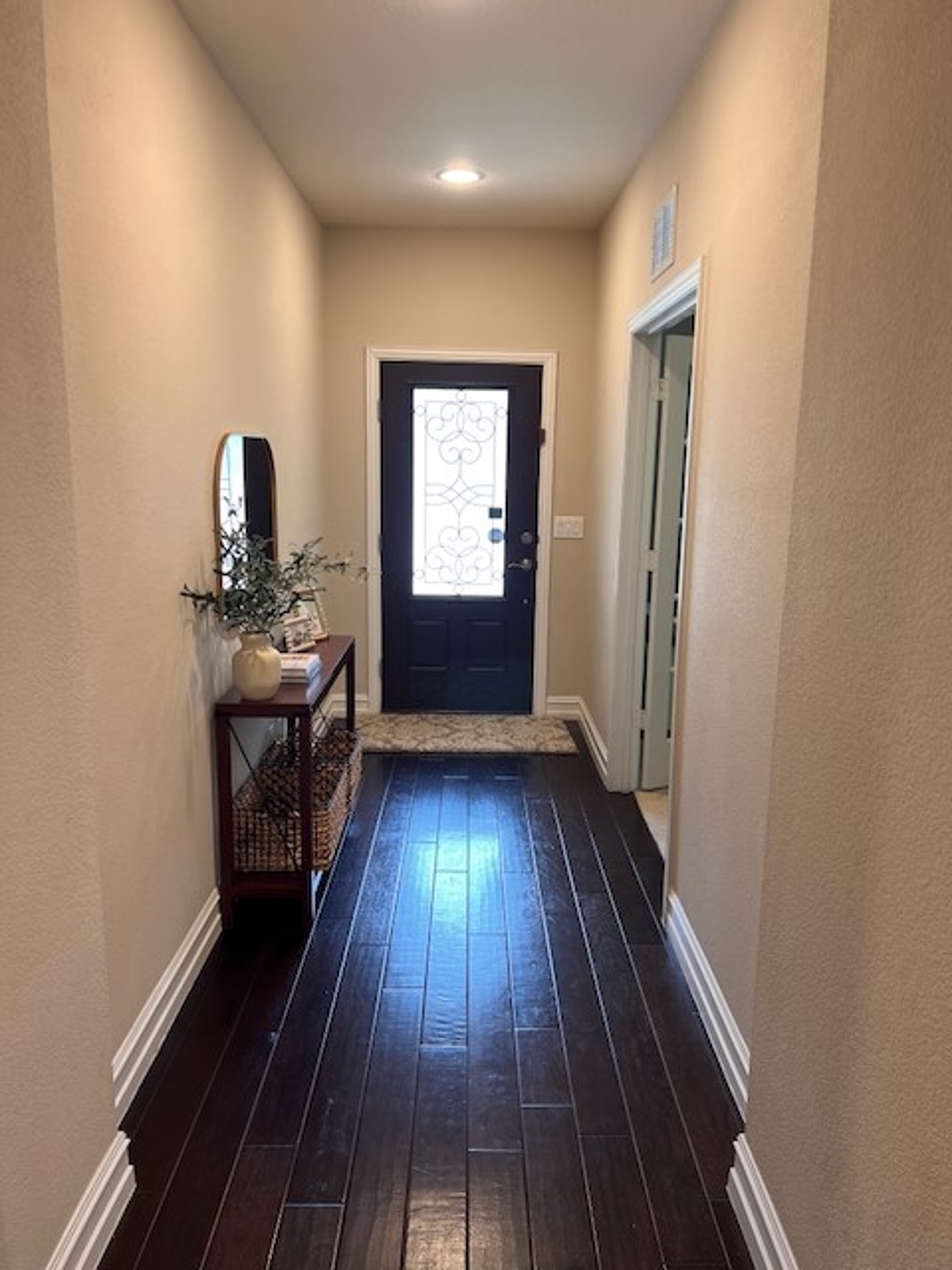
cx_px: 476
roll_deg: -1.2
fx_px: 953
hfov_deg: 53.1
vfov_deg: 67.3
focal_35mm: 26
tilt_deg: -8.7
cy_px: 635
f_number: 1.5
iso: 80
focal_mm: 5.7
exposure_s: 1/60
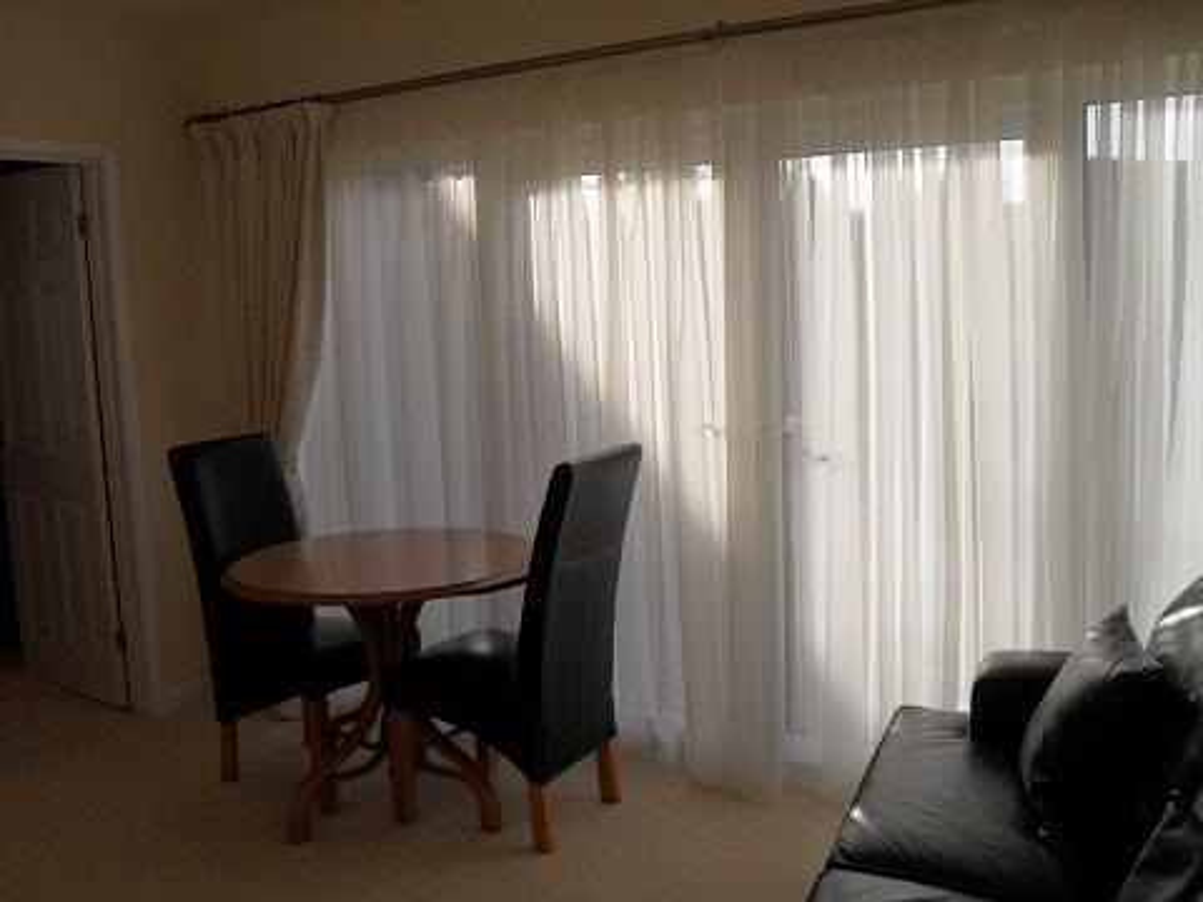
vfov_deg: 40.7
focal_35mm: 35
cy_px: 451
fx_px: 1216
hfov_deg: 52.6
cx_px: 602
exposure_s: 1/90
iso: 100
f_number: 8.9
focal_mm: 6.2
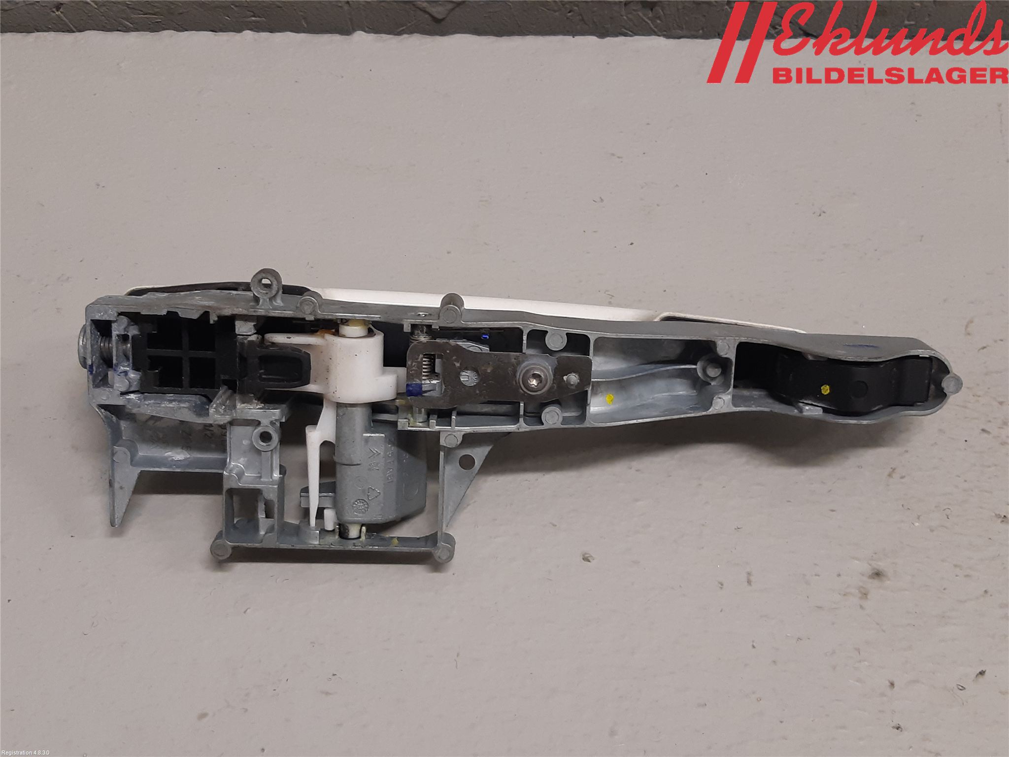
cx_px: 504
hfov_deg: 67.3
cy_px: 378
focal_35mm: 26
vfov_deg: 53.1
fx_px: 758
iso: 125
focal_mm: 3.93
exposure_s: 1/50
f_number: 1.7
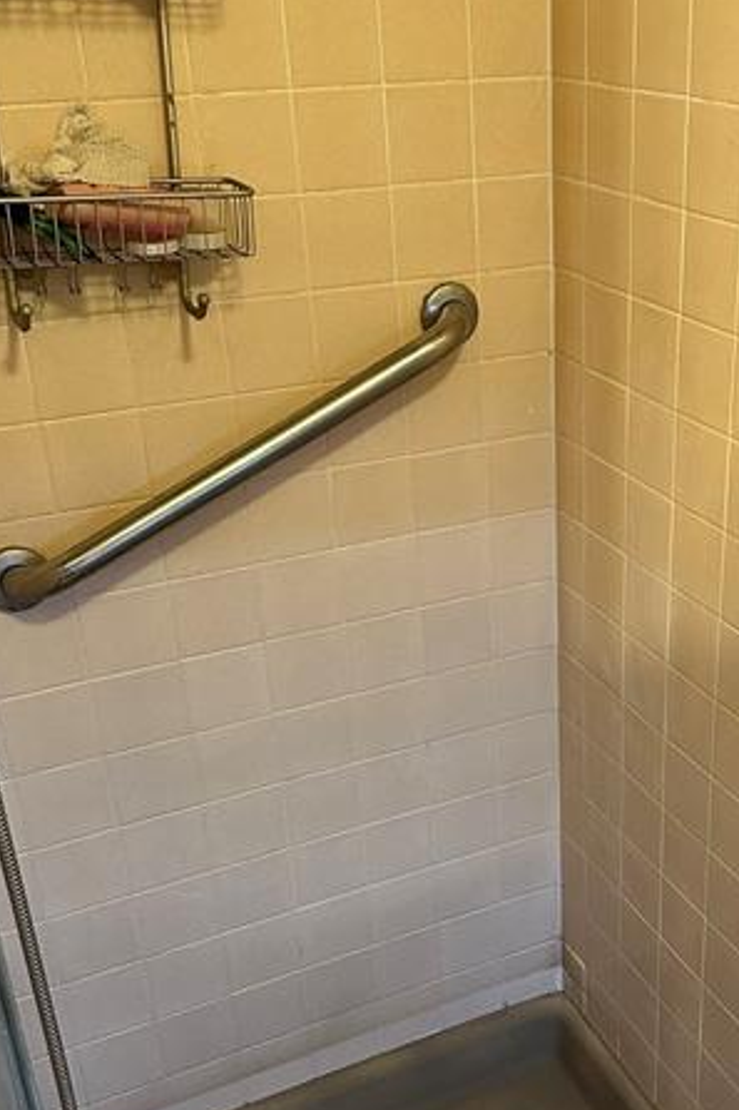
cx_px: 545
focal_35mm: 43
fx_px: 1325
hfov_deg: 30.7
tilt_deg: -27.2
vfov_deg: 45.2
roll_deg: +0.6
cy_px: 662
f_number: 1.78
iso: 320
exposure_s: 1/60
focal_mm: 6.86
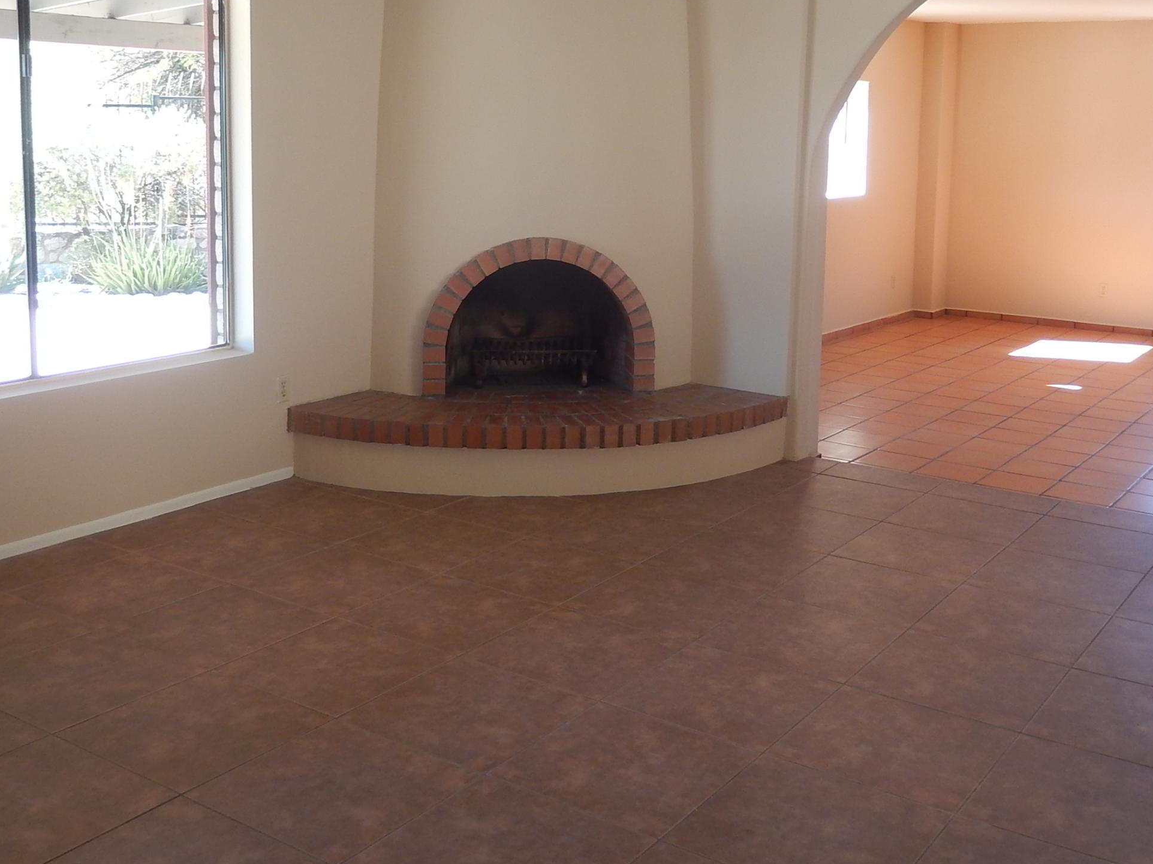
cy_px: 274
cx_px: 601
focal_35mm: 39
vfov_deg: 36.4
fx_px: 1299
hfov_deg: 47.9
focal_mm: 4.5
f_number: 3.4
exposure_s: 1/40
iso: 125
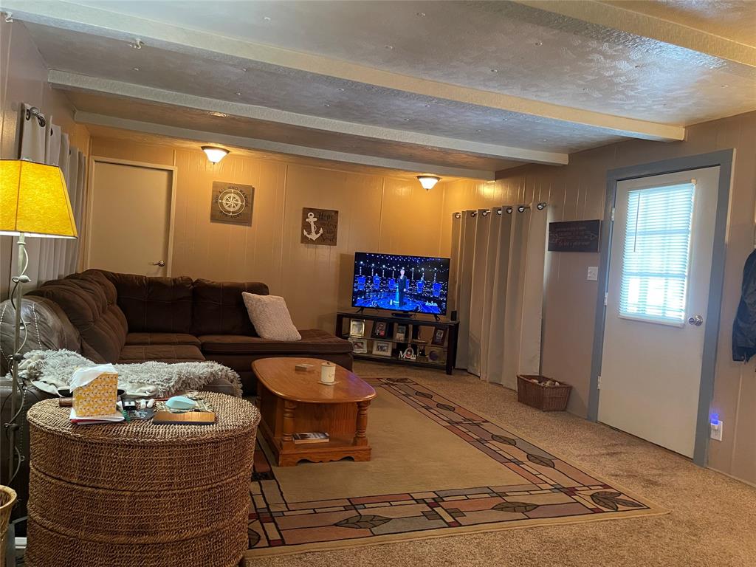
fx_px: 546
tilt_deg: -2.1
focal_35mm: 25
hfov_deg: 69.4
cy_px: 284
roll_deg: -3.7
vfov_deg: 54.9
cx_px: 378
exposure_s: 1/60
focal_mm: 5.1
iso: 400
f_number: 1.6
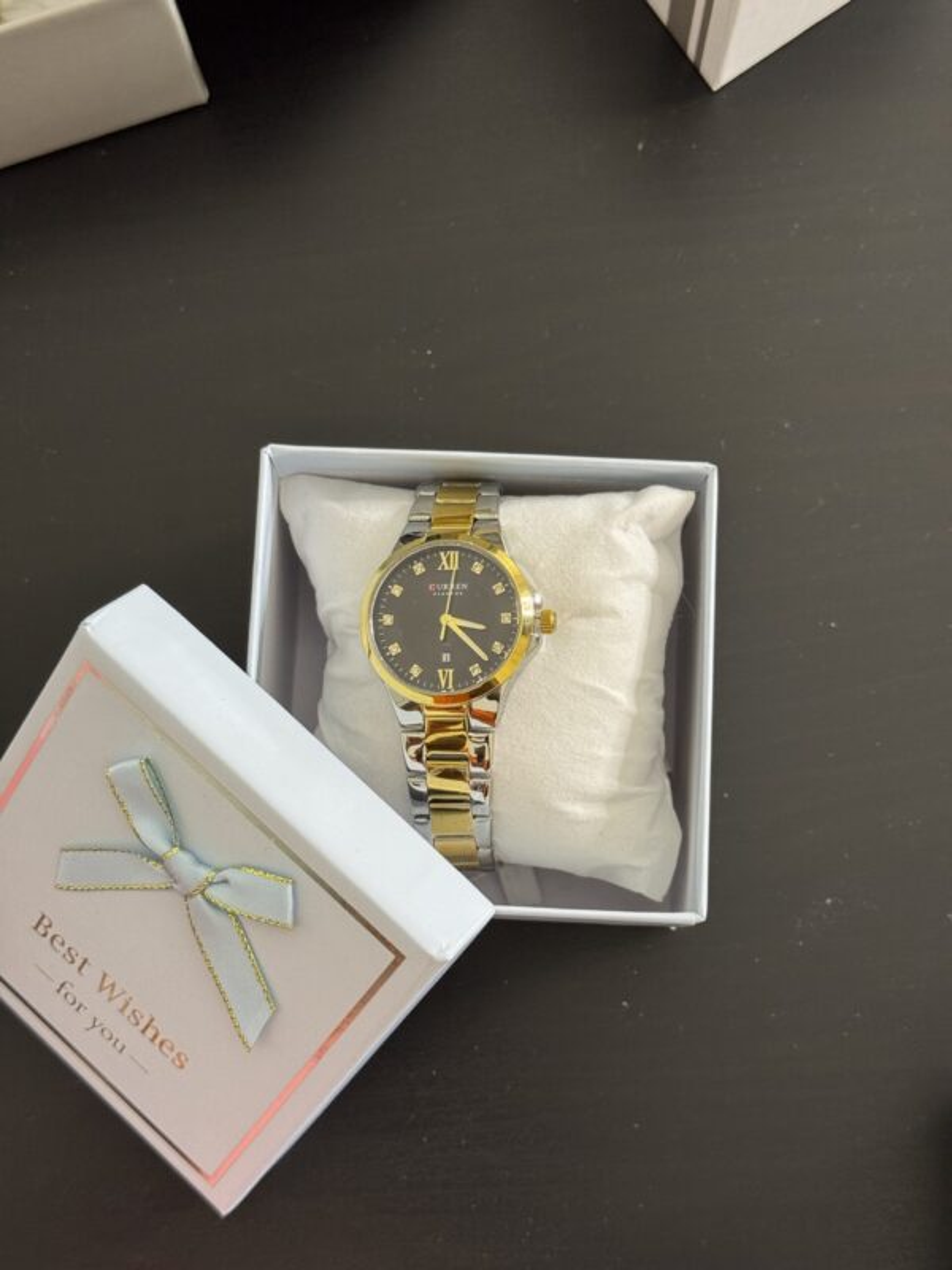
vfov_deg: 39.7
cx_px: 476
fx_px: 1760
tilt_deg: -80.7
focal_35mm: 48
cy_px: 635
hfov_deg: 30.3
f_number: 1.78
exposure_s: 1/33
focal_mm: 6.76
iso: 200
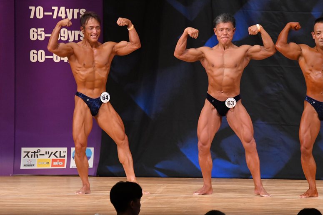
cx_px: 162
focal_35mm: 285
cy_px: 108
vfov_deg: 4.8
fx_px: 2556
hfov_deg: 7.2
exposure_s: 1/400
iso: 5000
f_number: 5.6
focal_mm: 190
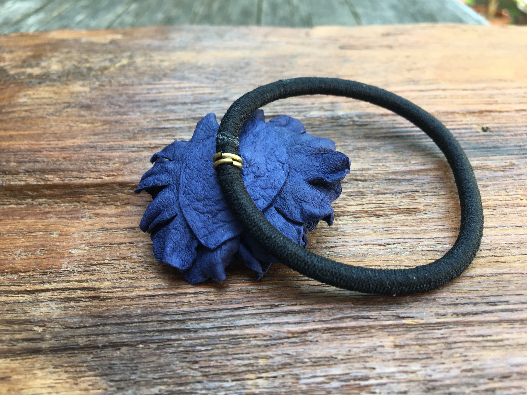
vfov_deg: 48.2
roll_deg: -3.1
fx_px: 442
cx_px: 264
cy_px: 198
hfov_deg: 61.7
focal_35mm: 29
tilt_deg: -37.3
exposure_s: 1/60
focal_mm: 4.15
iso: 32
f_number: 2.2
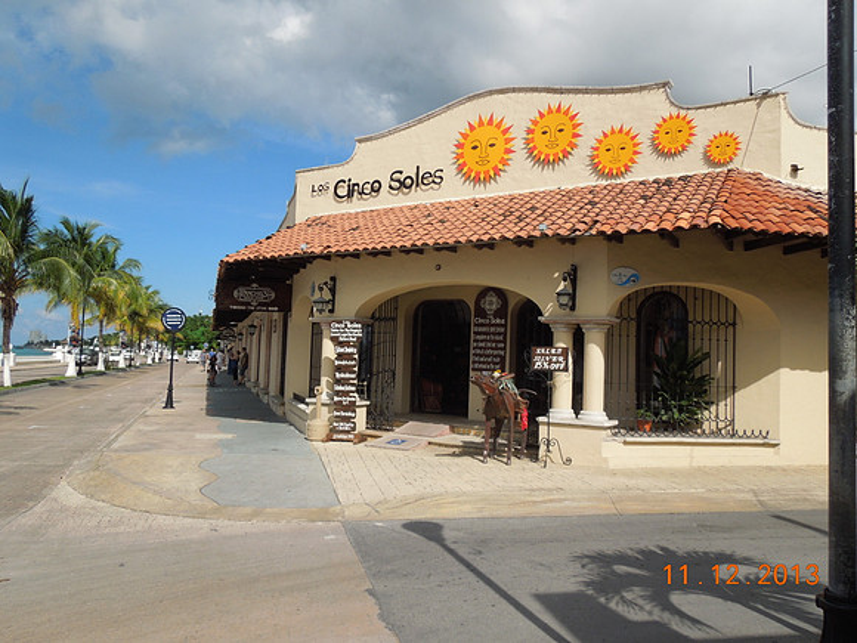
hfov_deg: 69.4
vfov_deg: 54.9
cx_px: 428
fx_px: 619
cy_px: 322
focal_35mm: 25
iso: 100
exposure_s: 1/500
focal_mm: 4.5
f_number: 6.6
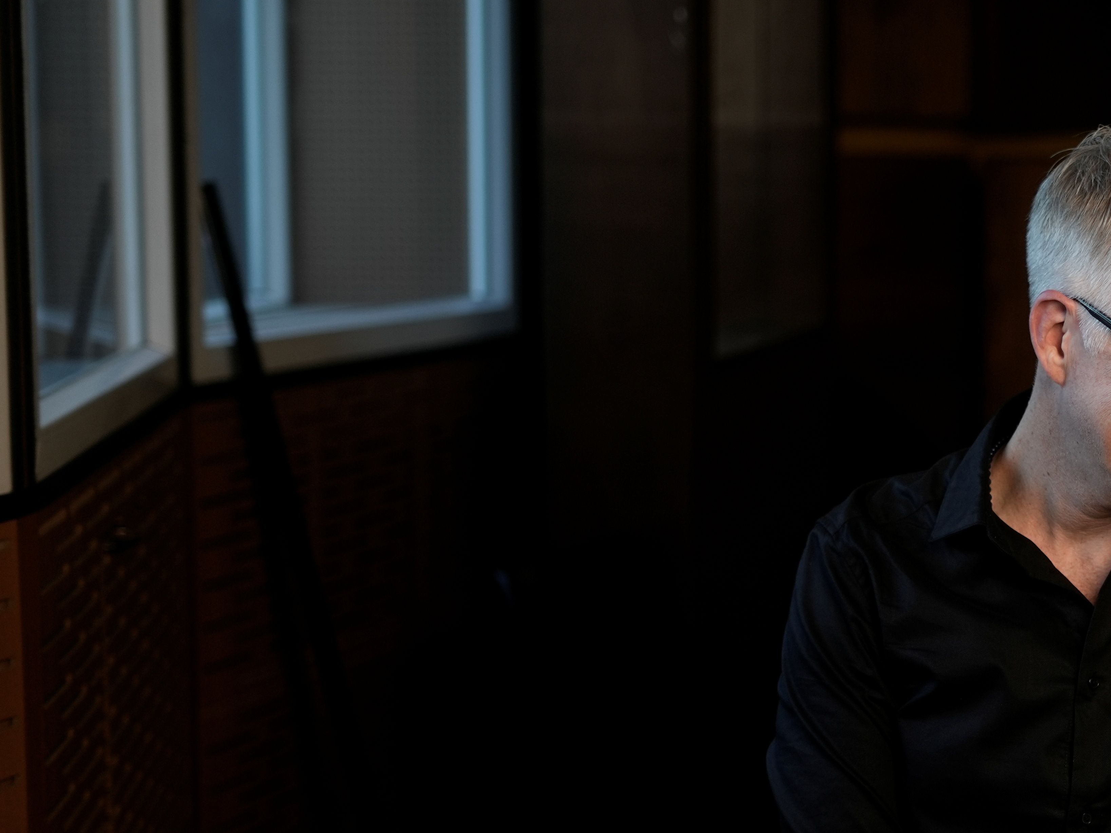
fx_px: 3306
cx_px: 1168
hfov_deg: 18.5
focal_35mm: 103
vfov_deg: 14.3
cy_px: 659
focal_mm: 50
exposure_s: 1/500
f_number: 1.8
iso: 320
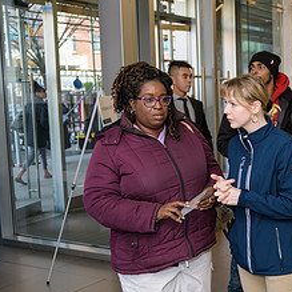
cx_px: 345
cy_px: 149
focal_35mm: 54
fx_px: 515
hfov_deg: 27.9
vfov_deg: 31.6
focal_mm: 24
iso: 200
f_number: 3.2
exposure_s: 1/125
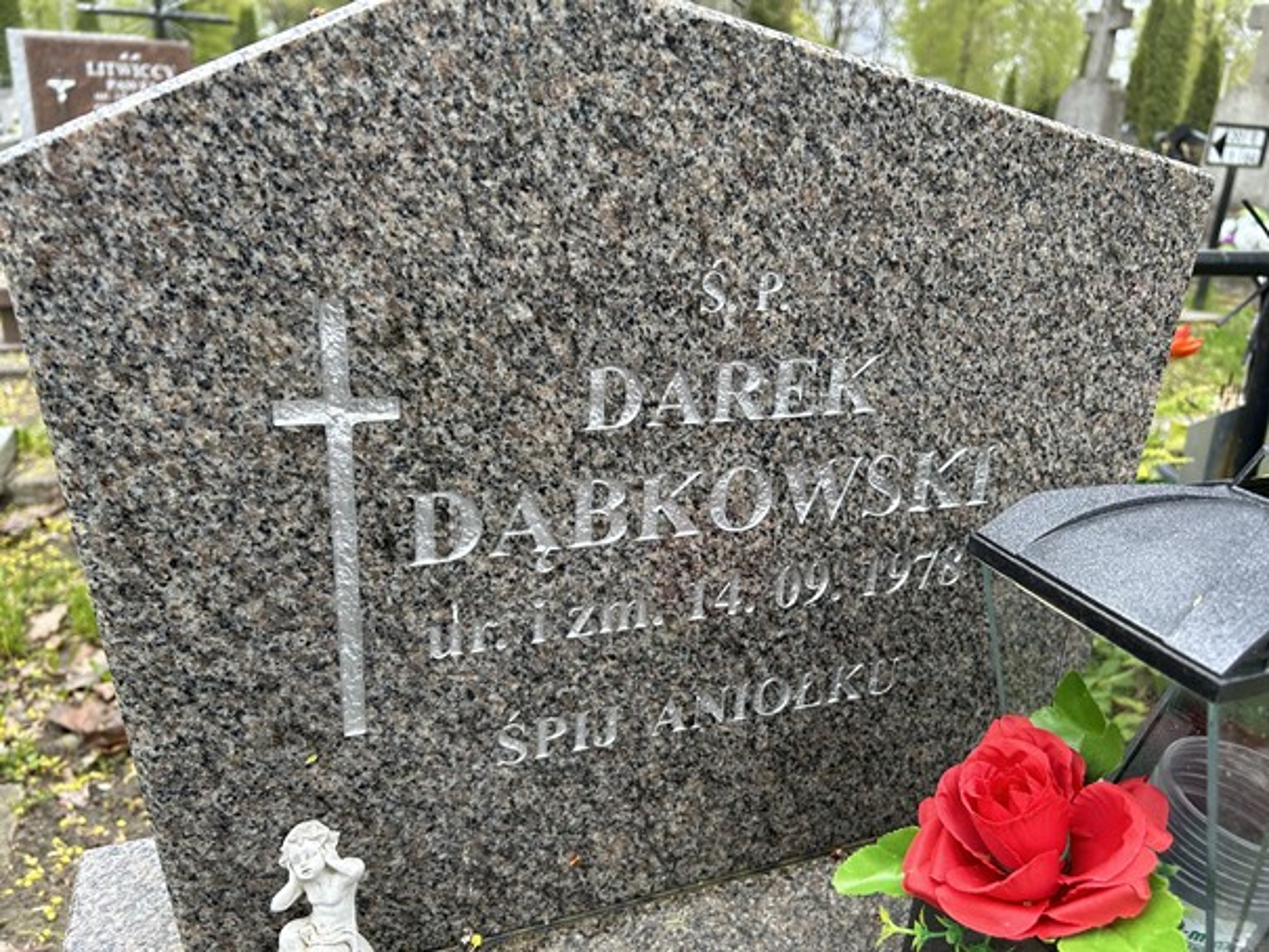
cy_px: 476
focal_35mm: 26
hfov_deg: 67.3
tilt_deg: -20.1
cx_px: 634
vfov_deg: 53.1
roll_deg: -3.2
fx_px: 953
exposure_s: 1/528
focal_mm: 5.7
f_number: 1.5
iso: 50
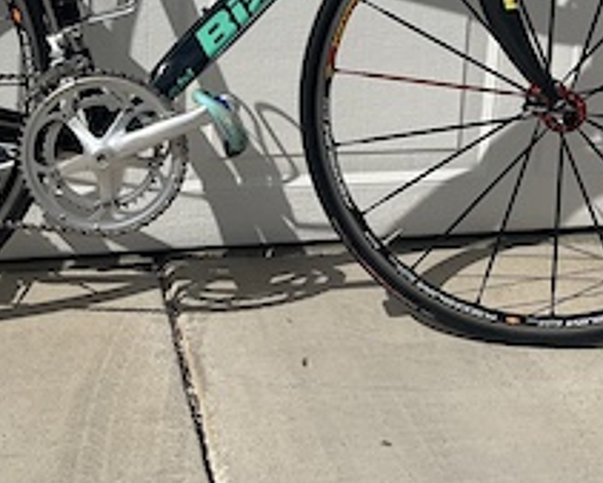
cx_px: 214
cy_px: 10
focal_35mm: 60
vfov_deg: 24.4
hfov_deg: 31.3
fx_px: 1071
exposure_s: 1/10870
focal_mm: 5.1
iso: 50
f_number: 1.6
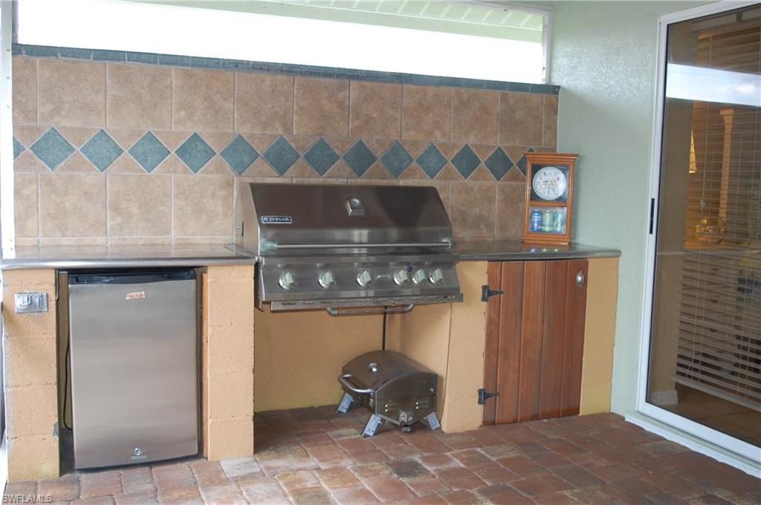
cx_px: 380
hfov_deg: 53.2
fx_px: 760
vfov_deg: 36.8
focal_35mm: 36
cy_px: 252
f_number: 4
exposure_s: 1/60
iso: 400
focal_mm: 24
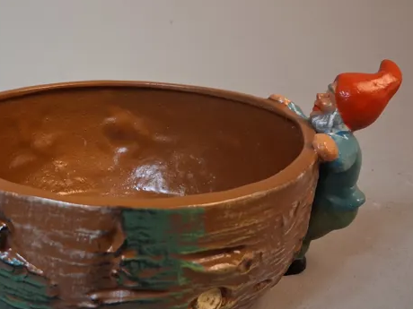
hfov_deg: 39.3
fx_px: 561
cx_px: 101
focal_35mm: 47
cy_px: 161
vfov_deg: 30.9
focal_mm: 4
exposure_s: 1/50
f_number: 1.8
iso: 400
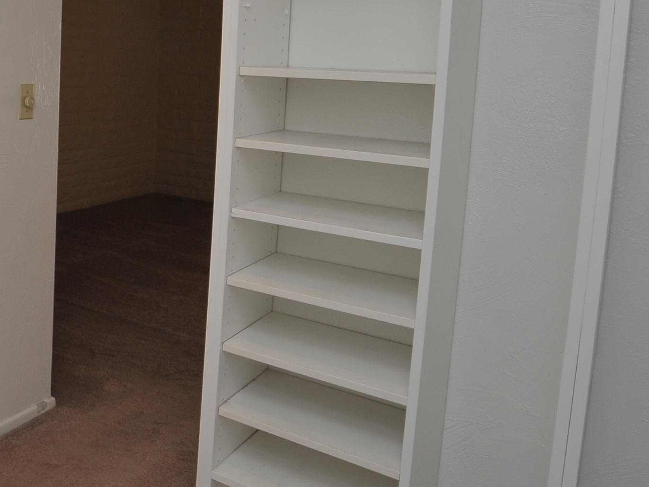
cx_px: 12
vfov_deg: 36.7
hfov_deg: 42.8
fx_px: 713
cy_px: 111
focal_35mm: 38
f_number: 13
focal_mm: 18
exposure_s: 1/30
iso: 640
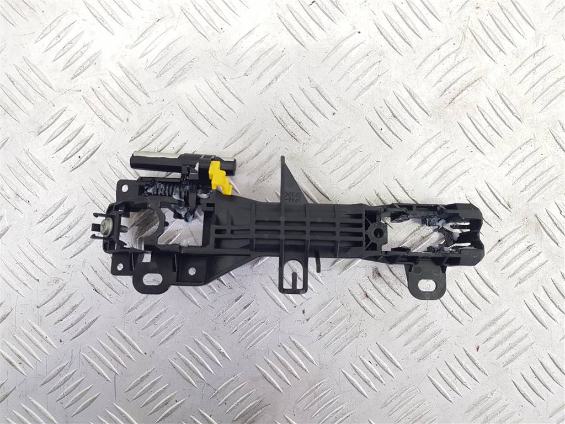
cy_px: 212
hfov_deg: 67.3
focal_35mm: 26
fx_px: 424
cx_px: 282
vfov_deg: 53.1
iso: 80
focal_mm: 4.2
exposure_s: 1/50
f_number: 1.7
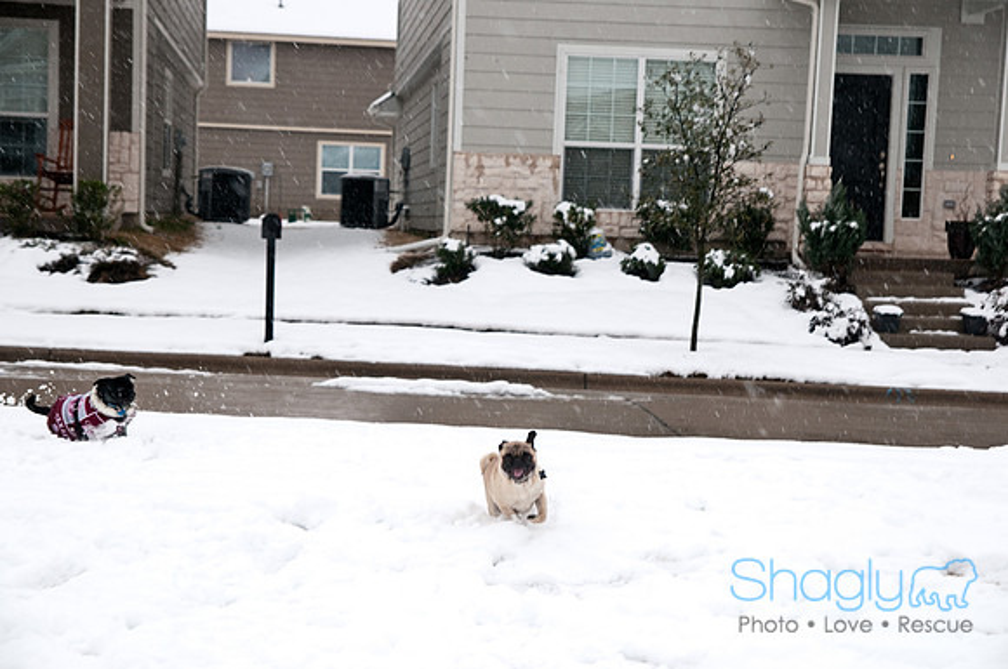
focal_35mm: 75
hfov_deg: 27.0
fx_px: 2097
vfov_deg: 18.1
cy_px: 334
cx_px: 504
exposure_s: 1/200
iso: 200
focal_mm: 50
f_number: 4
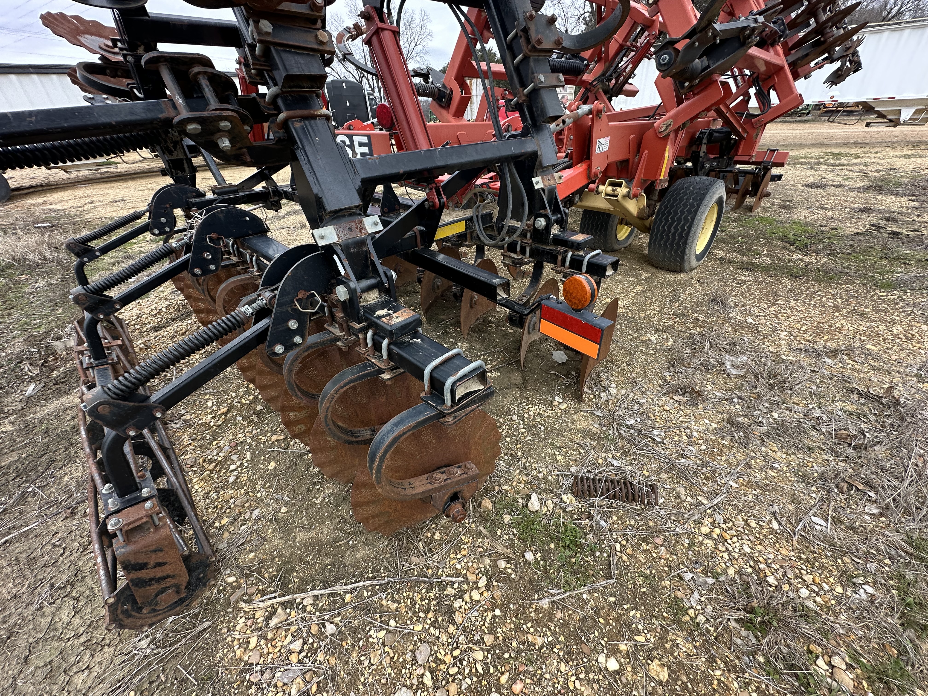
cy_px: 348
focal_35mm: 14
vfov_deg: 85.7
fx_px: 375
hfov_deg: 102.1
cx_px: 464
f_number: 2.2
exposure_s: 1/257
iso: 40
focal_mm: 2.22
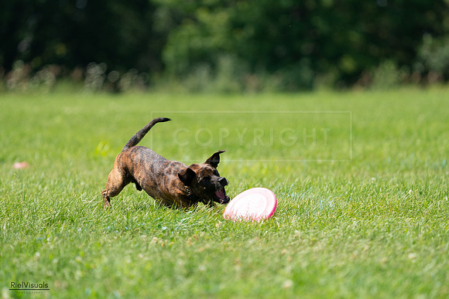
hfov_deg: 6.2
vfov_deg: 4.1
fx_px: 4142
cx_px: 224
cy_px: 150
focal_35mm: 332
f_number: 6.3
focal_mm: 332
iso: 1000
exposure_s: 1/3200
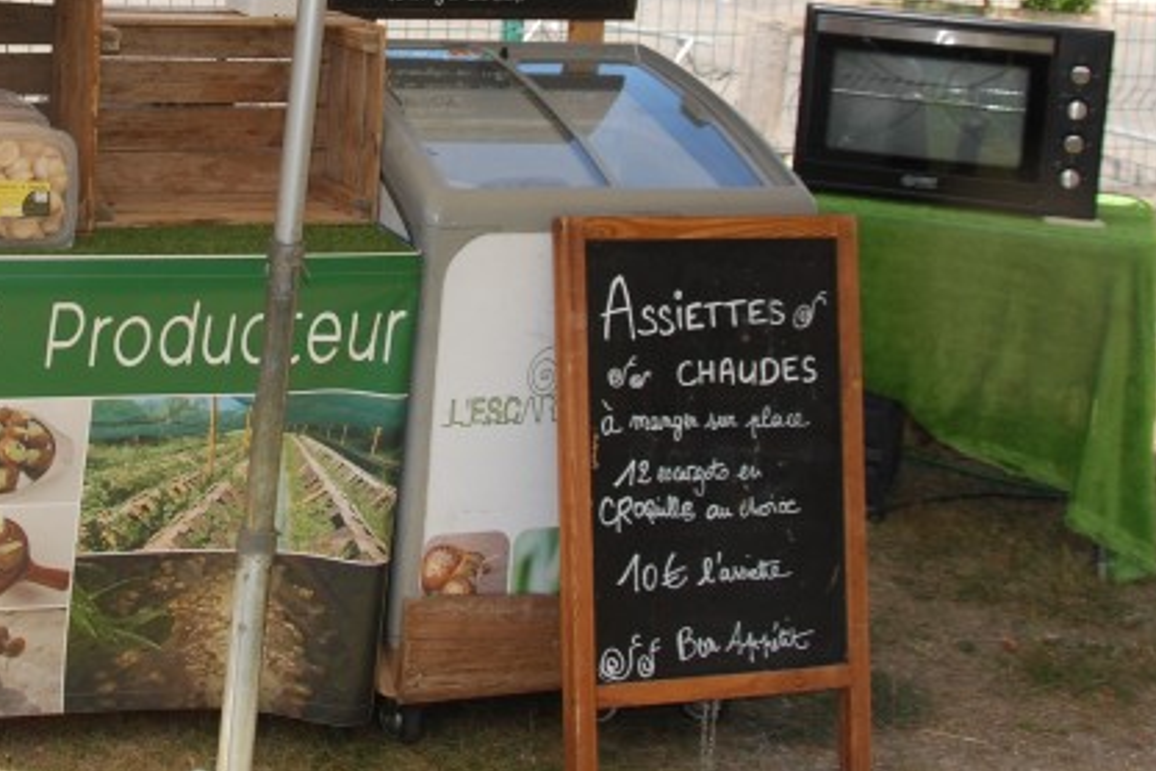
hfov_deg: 27.9
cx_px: 249
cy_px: 100
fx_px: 2280
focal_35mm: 71
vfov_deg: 18.9
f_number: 7.1
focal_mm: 22
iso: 100
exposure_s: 1/200
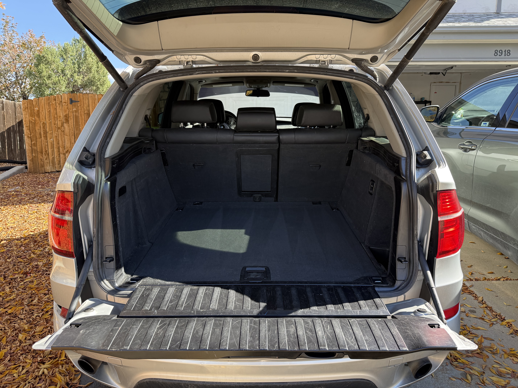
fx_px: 359
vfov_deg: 56.8
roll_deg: -0.4
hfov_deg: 71.6
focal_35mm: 24
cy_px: 194
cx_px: 259
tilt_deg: -8.6
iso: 100
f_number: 1.78
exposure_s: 1/438
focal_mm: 6.76
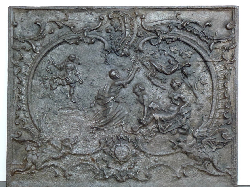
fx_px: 376
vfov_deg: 28.0
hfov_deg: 36.8
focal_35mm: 52
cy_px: 95
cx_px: 122
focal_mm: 8.7
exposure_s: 1/80
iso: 320
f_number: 4.1
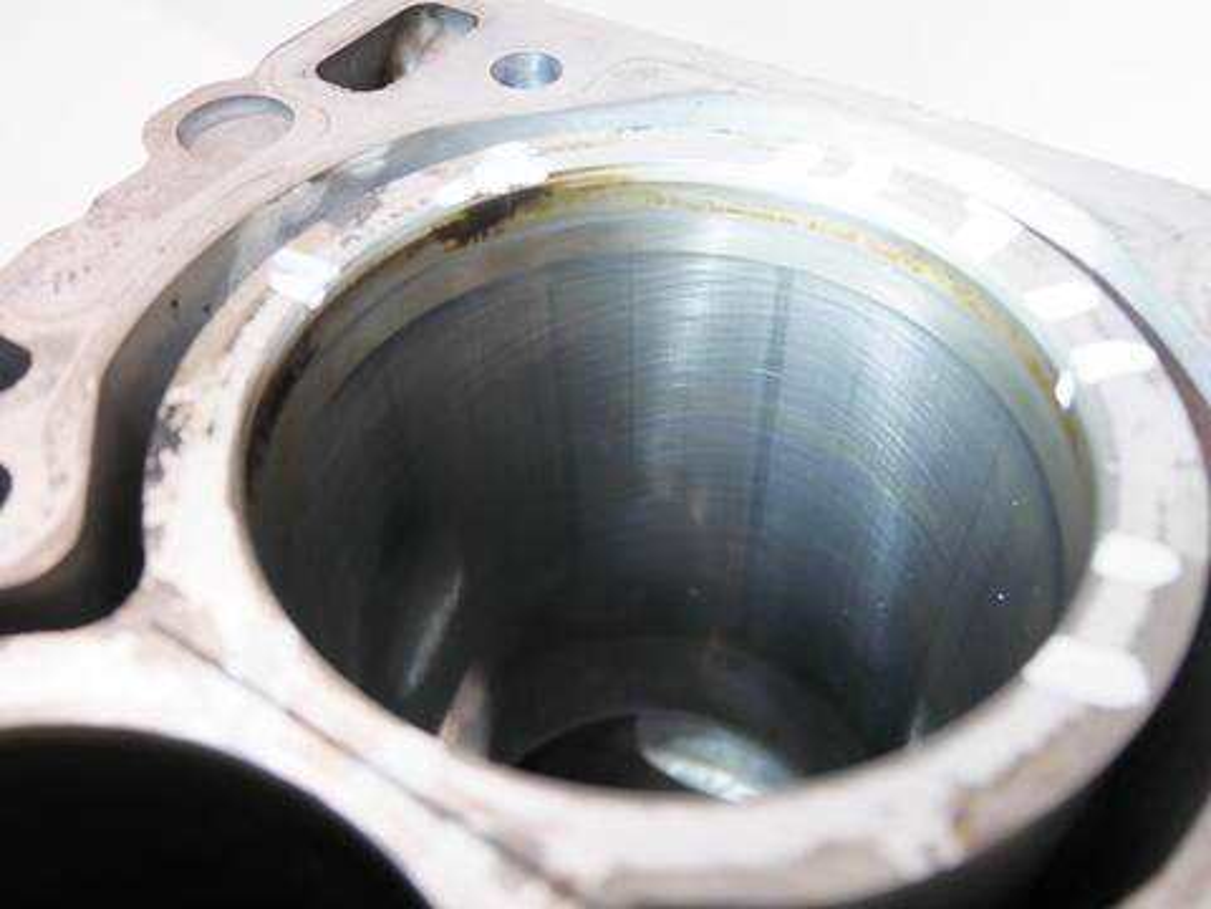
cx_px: 606
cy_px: 454
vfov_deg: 44.2
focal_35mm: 32
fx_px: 1119
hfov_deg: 56.8
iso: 400
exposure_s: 1/60
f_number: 3.9
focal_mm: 16
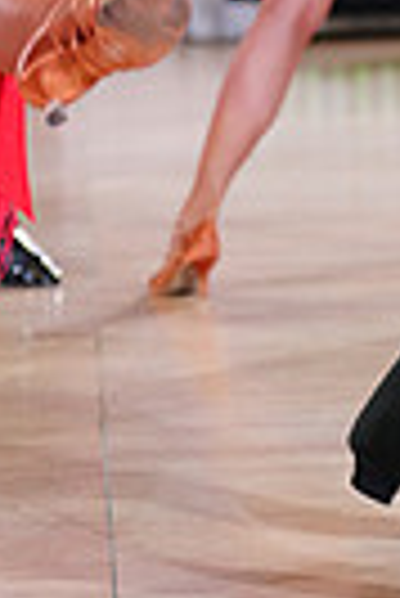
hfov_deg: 4.5
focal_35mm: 306
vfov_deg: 6.7
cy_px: -216
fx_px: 5086
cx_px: 308
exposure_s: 1/400
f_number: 2.8
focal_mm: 70
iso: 2000
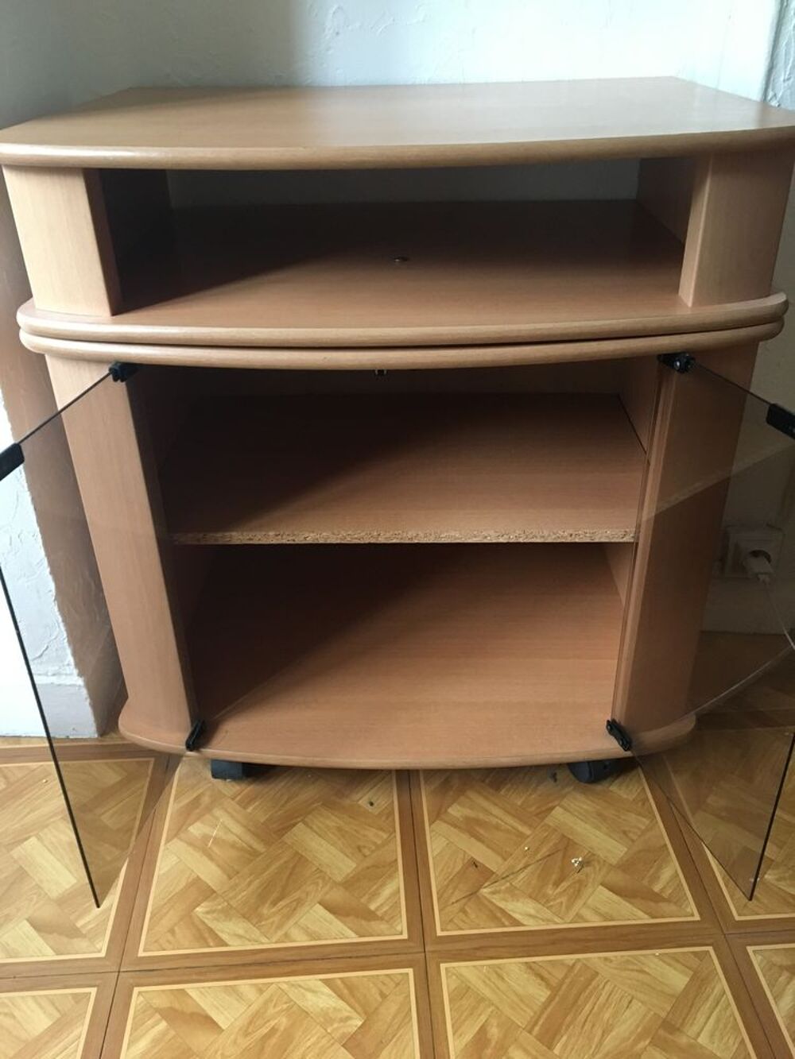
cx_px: 398
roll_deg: +0.7
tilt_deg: -30.8
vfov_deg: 61.7
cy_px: 530
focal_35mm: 29
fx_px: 888
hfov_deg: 48.2
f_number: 2.2
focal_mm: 4.15
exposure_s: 1/17
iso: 200
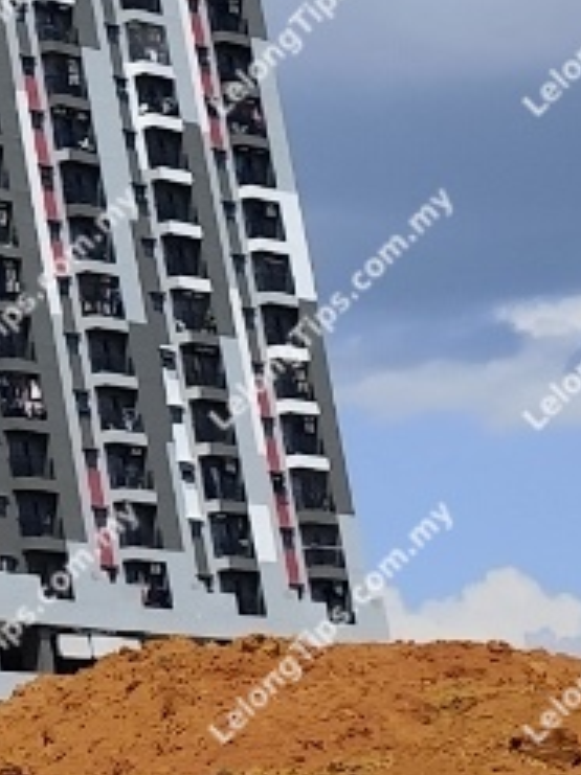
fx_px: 3001
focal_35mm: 134
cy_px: -355
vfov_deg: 13.9
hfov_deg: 7.8
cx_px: -1652
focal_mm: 6.14
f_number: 1.65
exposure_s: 1/1576
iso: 50
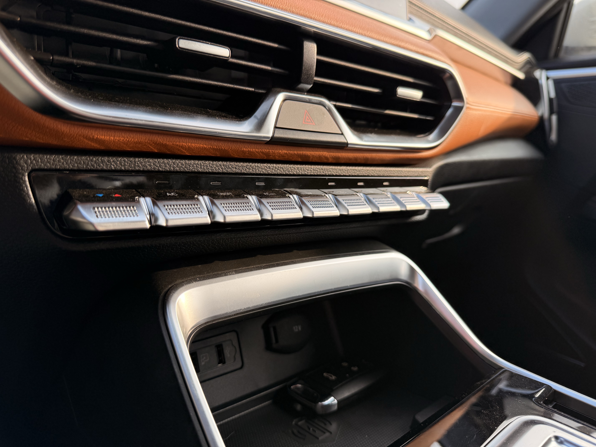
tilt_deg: -9.0
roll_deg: -3.6
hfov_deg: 71.6
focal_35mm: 24
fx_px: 413
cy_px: 224
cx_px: 298
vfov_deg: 56.8
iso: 80
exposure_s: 1/888
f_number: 1.78
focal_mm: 6.76
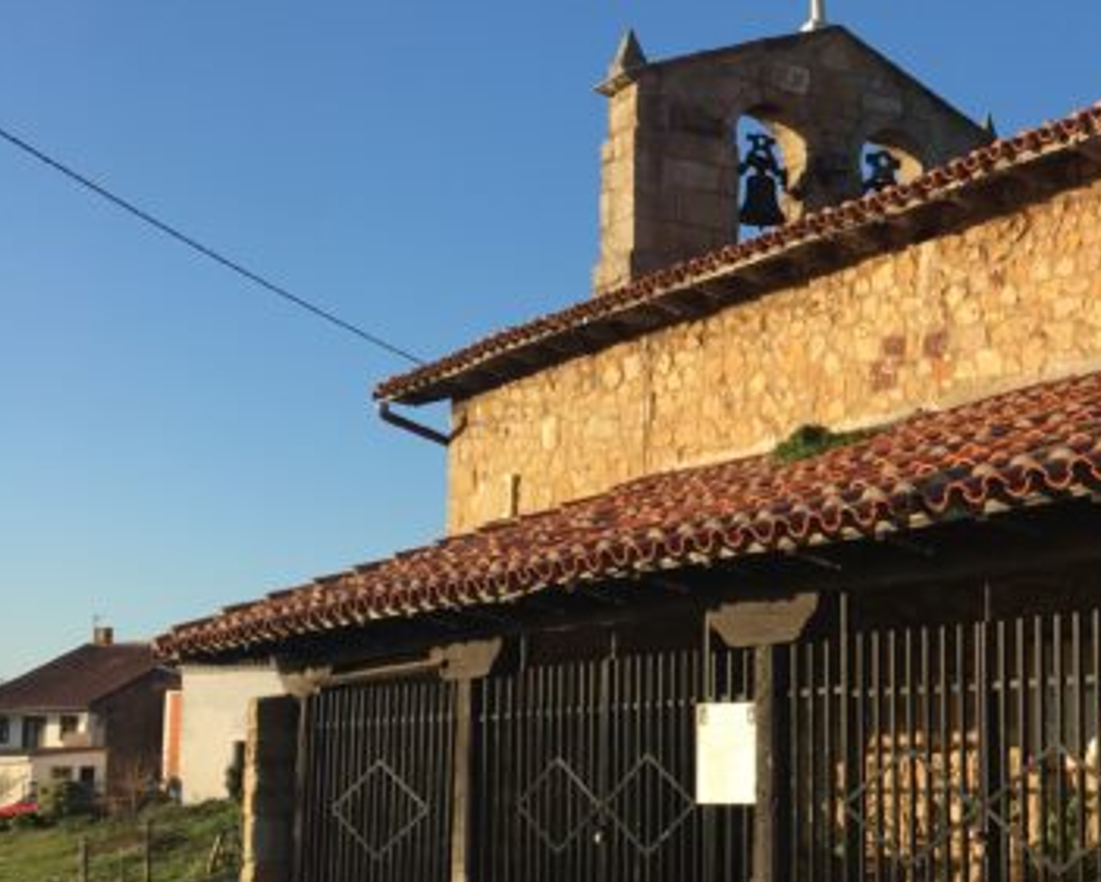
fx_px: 2021
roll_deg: +1.1
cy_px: 496
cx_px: 1192
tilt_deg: +7.5
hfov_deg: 28.0
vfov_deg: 24.6
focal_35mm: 62
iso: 25
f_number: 2.2
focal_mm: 4.15
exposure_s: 1/693
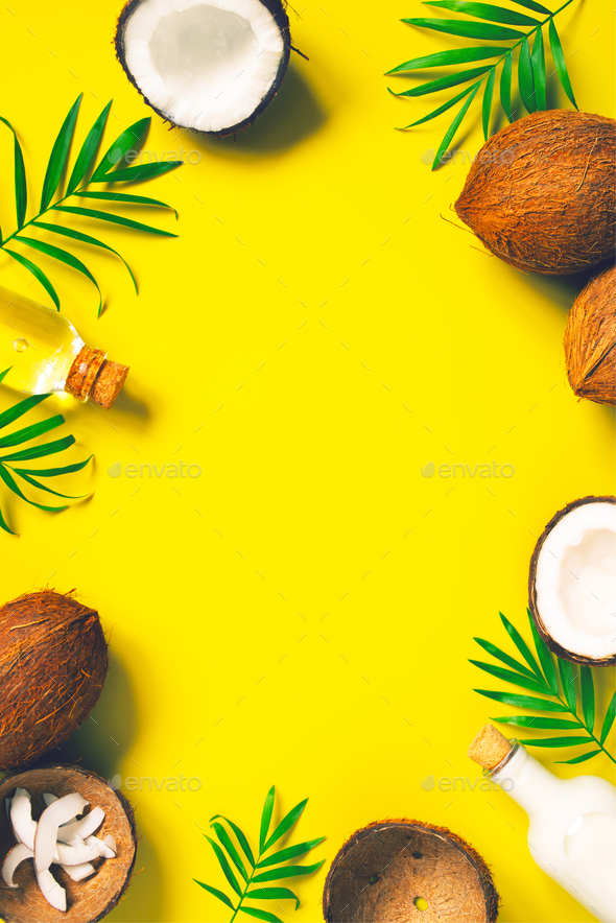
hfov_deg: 27.0
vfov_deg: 39.6
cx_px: 308
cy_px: 462
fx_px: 1282
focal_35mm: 50
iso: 50
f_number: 16
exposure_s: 8
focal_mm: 50
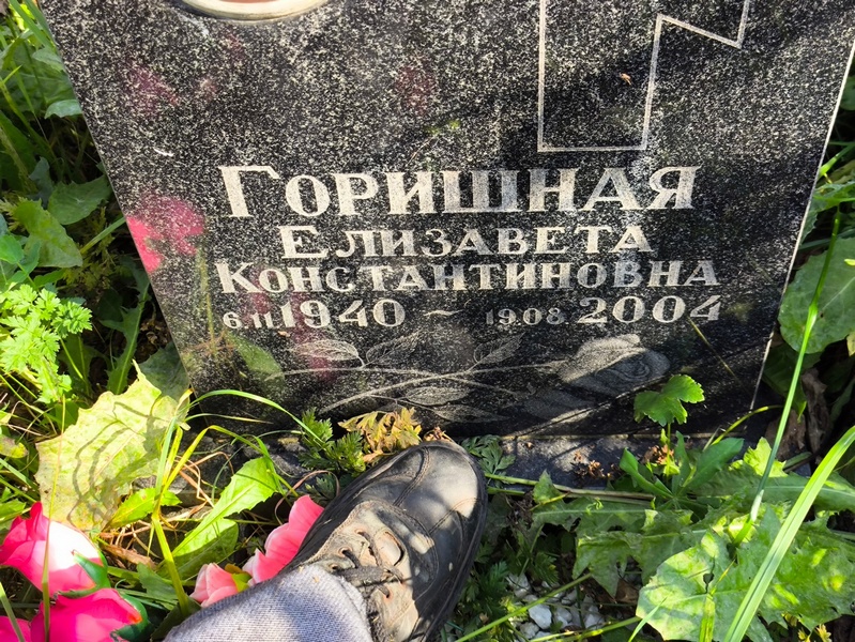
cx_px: 428
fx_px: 1236
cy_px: 321
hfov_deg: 38.2
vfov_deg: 29.1
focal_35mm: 50
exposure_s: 1/282
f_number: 1.7
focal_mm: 4.71
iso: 50
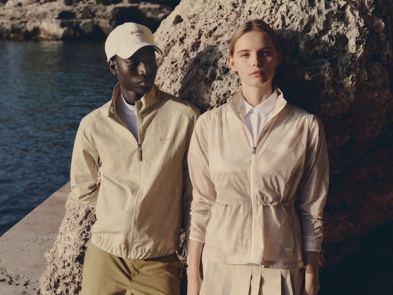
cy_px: 148
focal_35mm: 63
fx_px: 715
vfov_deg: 23.3
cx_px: 196
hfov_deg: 30.7
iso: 160
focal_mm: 80
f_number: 8
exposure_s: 1/400
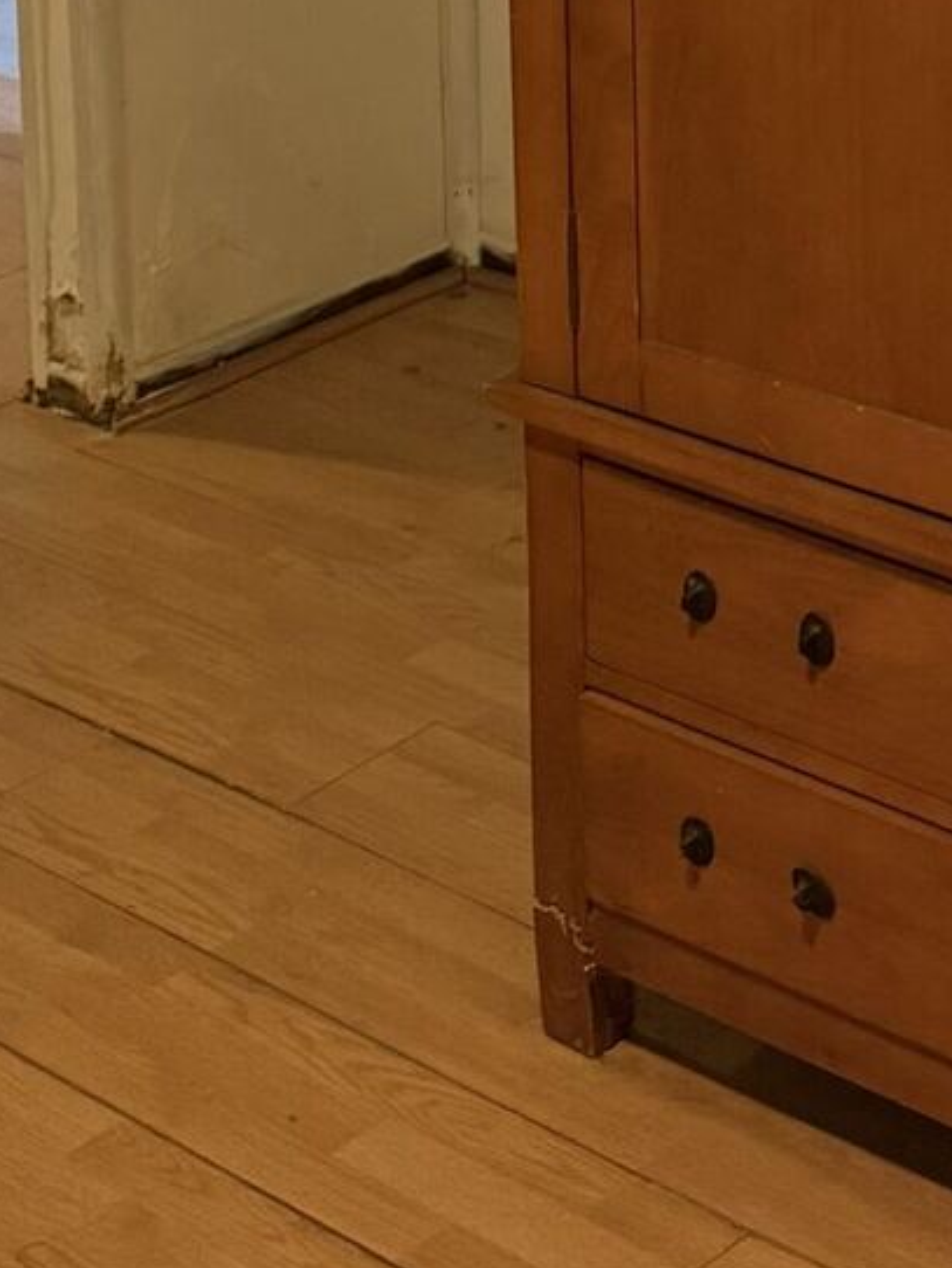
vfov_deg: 18.3
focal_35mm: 102
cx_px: 360
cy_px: -255
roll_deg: +2.5
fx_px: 3737
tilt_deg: -14.1
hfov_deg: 14.5
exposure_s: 1/30
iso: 800
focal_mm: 6.76
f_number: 1.78
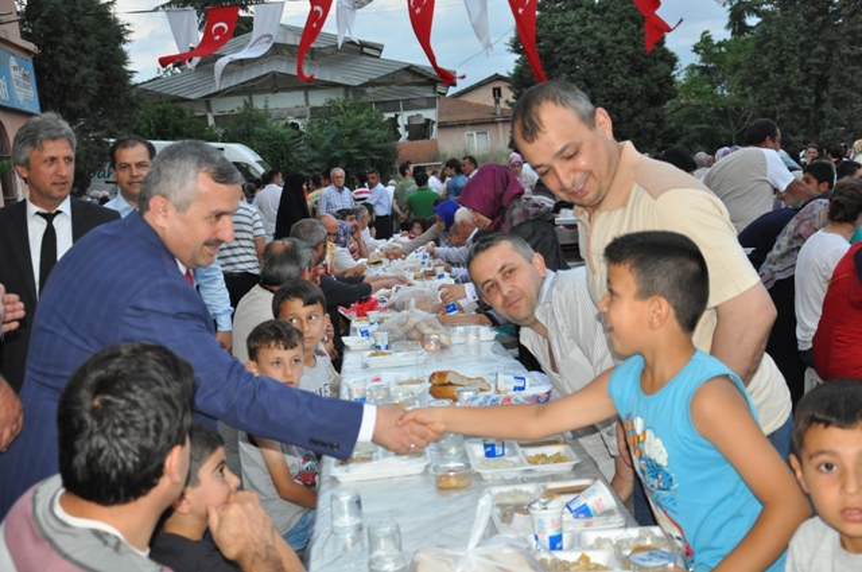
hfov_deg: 37.9
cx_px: 431
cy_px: 286
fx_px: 1255
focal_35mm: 52
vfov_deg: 25.7
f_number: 4.5
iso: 800
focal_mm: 35
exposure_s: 1/60
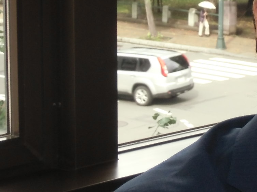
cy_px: 135
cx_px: 273
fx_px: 1314
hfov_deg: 11.0
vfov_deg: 8.4
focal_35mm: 177
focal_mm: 9.16
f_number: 4.3
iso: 200
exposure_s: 1/80
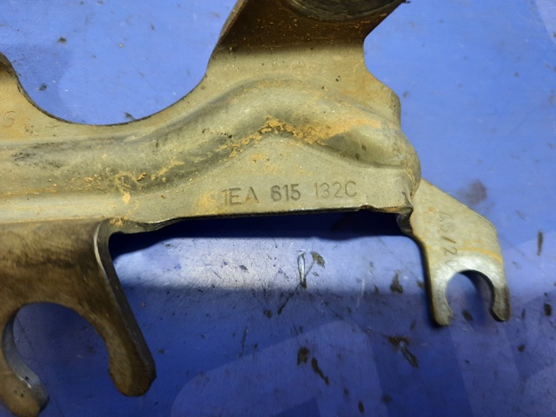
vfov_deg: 54.9
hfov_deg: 69.4
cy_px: 208
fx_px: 402
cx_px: 278
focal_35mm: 25
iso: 400
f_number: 2
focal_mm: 4.6
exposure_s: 1/33
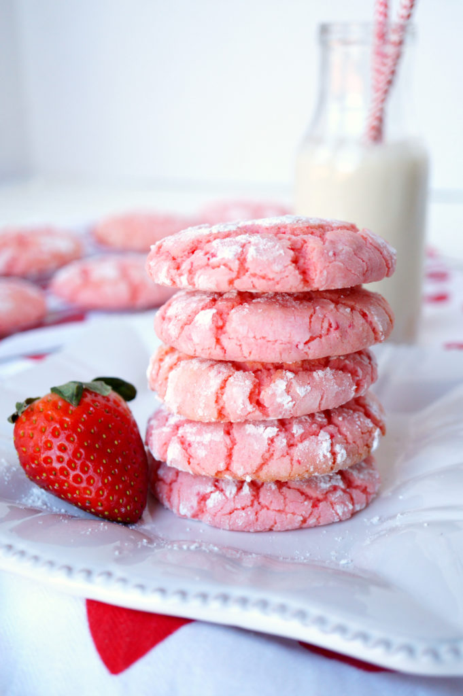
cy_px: 348
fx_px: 870
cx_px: 232
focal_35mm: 45
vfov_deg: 43.6
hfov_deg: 29.8
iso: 400
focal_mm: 30
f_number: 3.5
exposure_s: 1/80
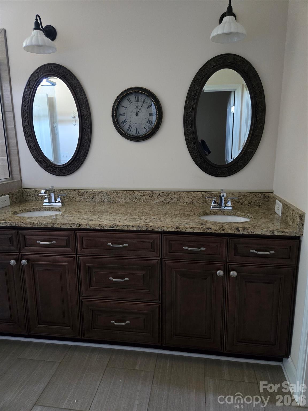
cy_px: 206
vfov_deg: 73.9
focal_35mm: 23
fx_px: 273
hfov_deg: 58.9
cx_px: 154
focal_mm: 5.4
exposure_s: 1/60
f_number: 1.8
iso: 1250
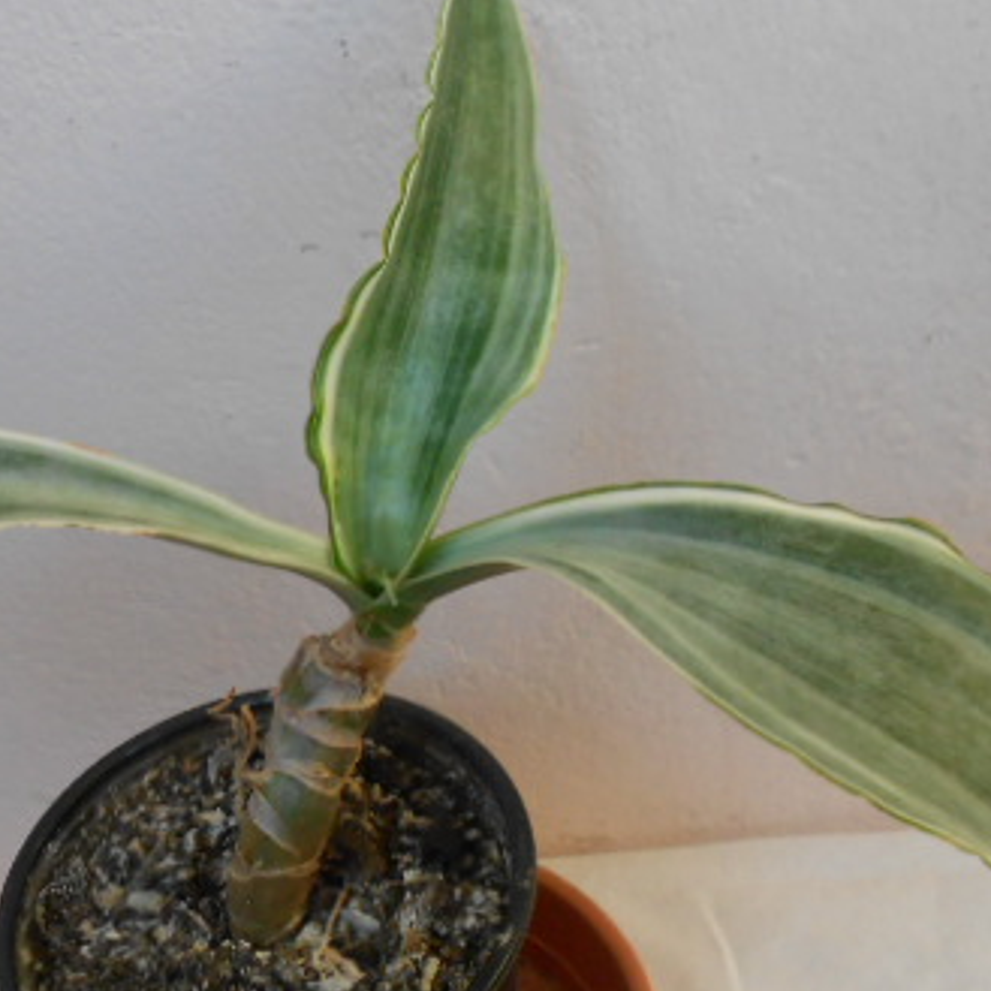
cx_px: 280
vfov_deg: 31.1
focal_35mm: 55
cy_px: 470
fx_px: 1781
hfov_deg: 30.7
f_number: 3.6
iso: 250
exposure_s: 1/30
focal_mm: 6
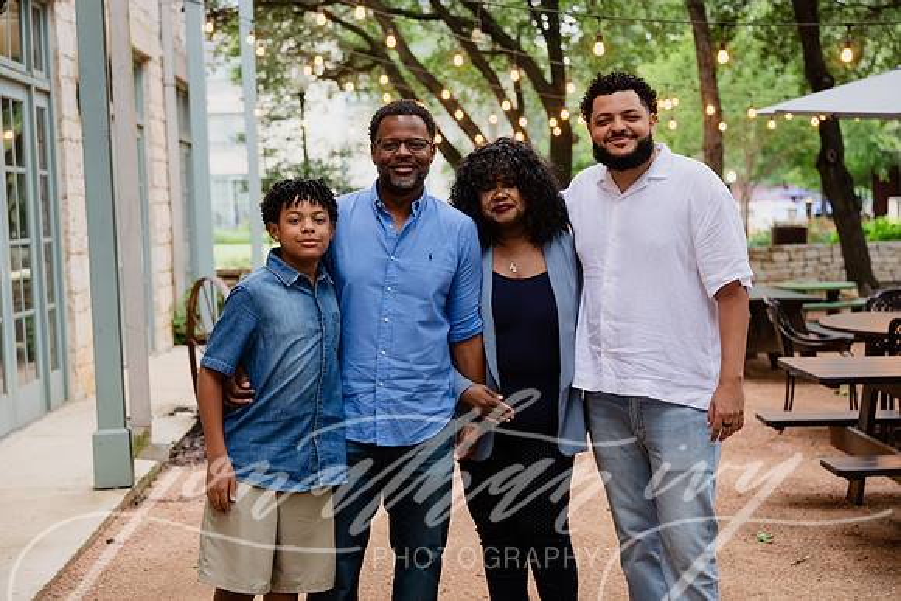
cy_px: 300
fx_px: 1377
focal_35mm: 55
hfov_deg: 36.2
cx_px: 450
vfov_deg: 24.6
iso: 3200
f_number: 3.5
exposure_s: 1/160
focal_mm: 55
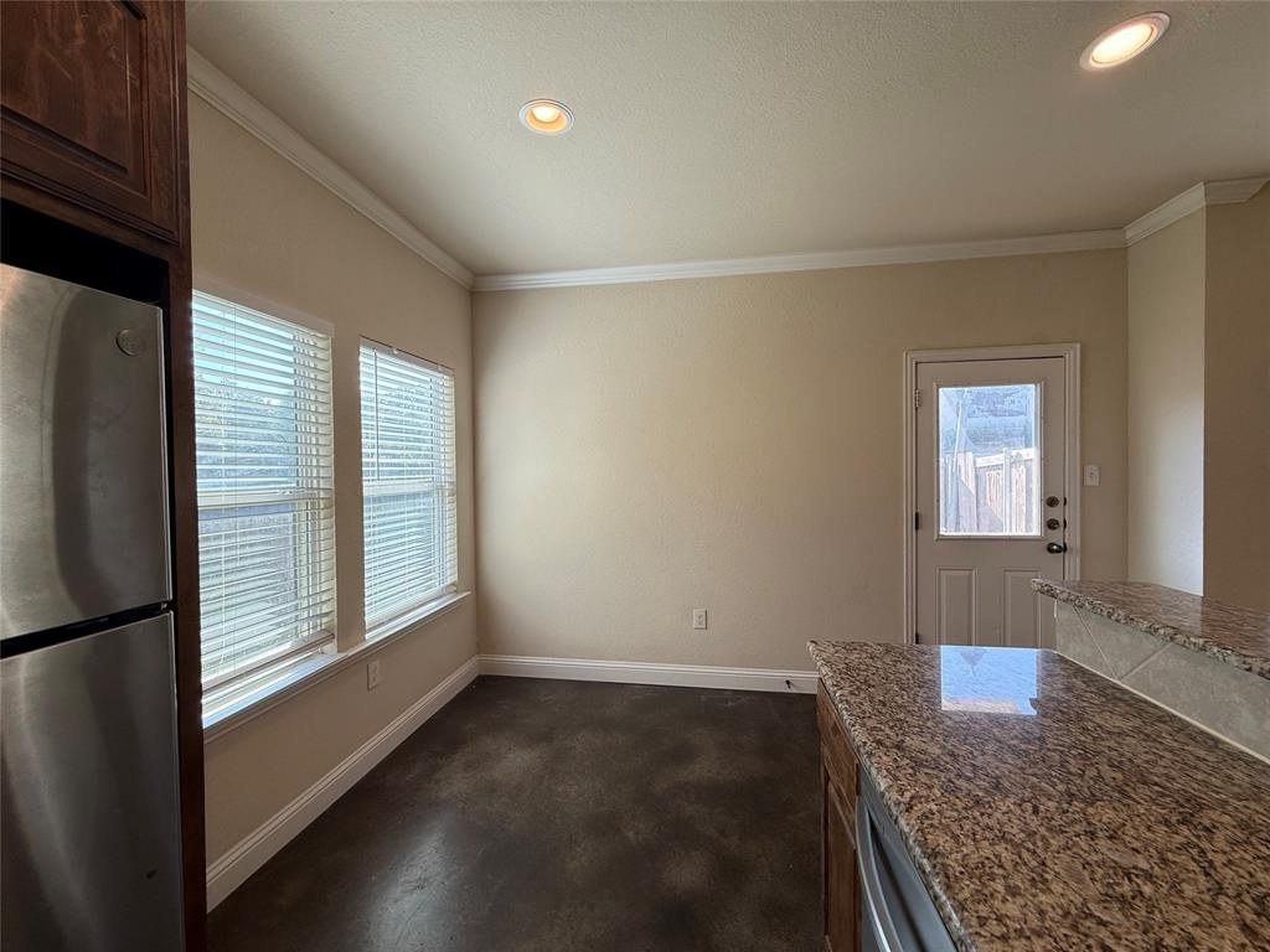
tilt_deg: +0.0
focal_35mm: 14
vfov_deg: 85.7
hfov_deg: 102.1
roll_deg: +0.8
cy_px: 476
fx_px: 514
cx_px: 635
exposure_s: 1/203
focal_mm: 2.22
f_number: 2.2
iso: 64
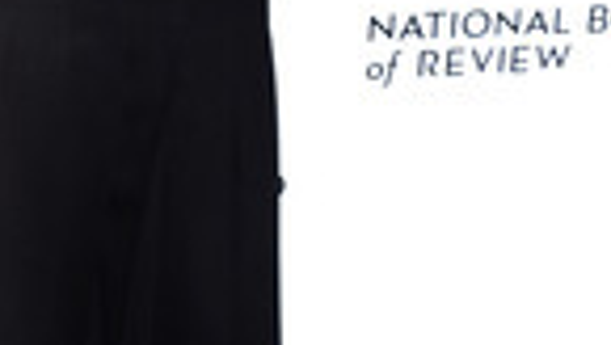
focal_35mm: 104
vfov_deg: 11.5
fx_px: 1687
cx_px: 145
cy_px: -29
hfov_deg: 20.4
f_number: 6.3
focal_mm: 36
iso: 800
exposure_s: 1/250
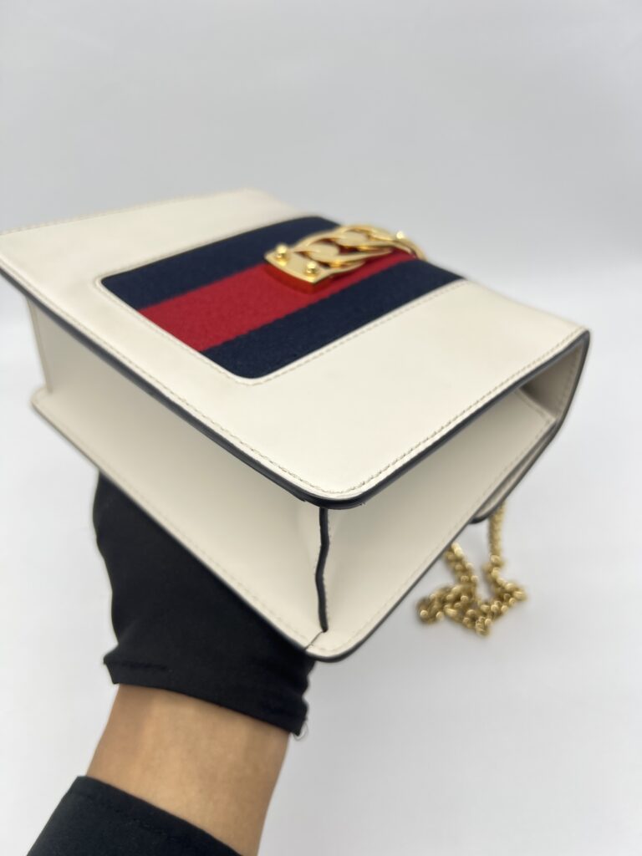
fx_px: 643
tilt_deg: -45.0
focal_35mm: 26
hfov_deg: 53.1
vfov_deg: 67.3
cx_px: 321
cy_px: 428
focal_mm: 5.7
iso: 32
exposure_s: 1/150
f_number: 1.5
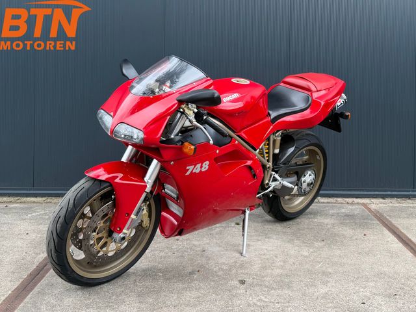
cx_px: 208
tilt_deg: -0.7
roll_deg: -1.0
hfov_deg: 71.6
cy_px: 156
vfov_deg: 56.8
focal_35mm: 24
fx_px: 288
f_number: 1.78
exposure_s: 1/121
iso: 64
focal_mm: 6.76
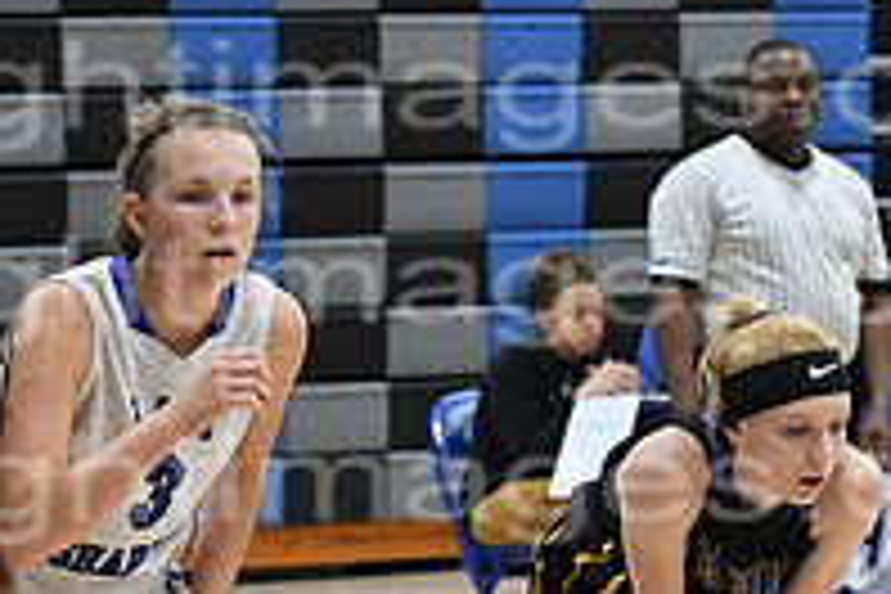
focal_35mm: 307
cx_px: 148
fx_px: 7598
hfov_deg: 6.7
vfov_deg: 4.5
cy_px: 587
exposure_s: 1/640
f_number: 4
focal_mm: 70
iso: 5000
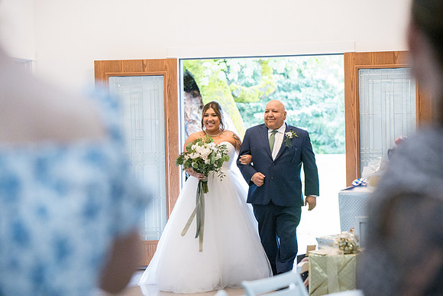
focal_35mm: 116
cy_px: 148
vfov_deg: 11.8
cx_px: 222
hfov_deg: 17.6
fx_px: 1428
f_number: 3.5
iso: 12800
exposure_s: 1/320
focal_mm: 116
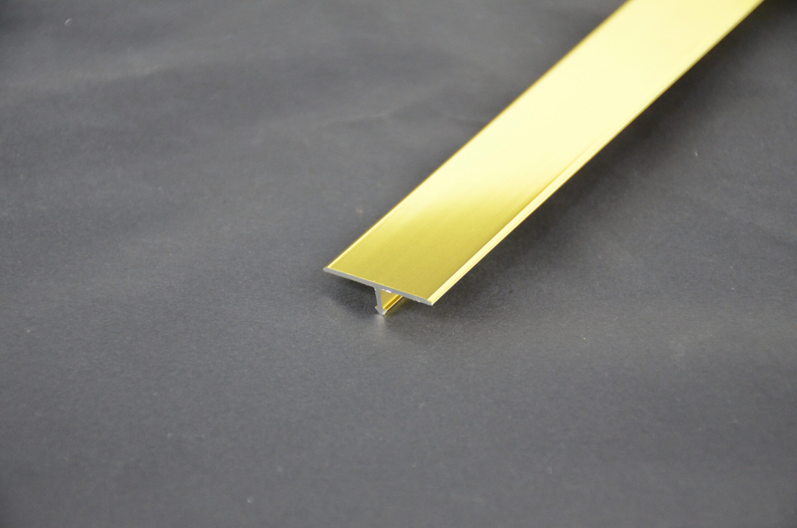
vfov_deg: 11.4
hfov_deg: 17.1
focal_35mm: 120
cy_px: 264
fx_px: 2651
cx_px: 398
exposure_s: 1/30
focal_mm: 80
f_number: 5.3
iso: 2500
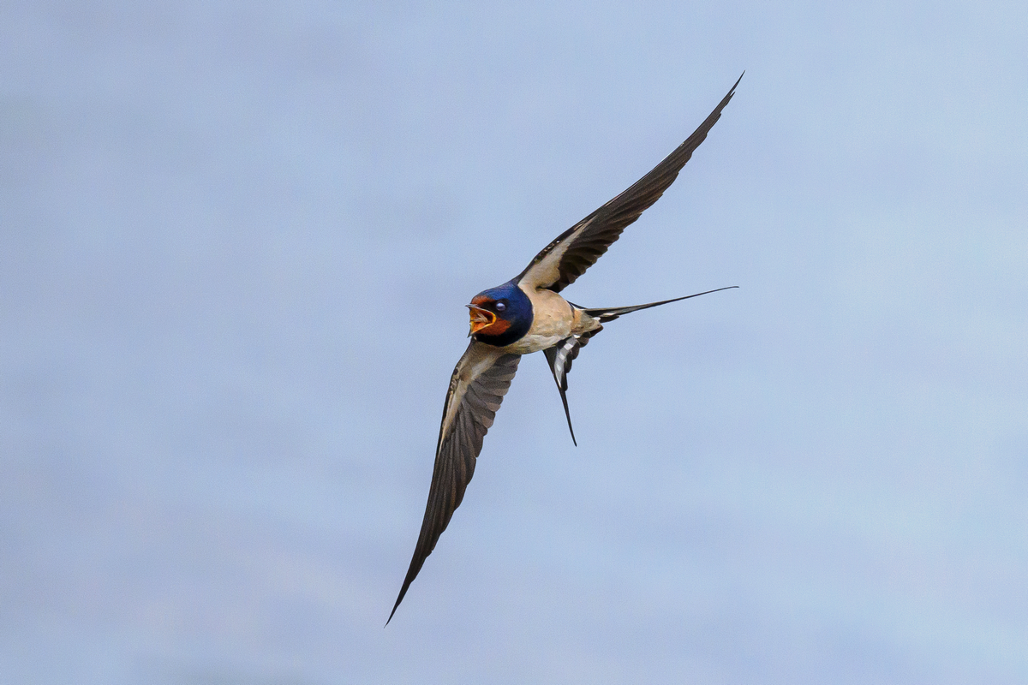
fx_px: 14277
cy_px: 342
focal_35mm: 500
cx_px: 514
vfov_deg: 2.7
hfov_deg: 4.1
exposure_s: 1/3200
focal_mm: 500
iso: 640
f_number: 5.6
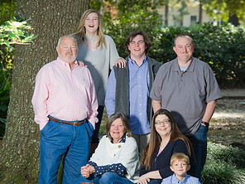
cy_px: 105
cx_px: 123
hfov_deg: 10.0
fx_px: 1394
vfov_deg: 7.5
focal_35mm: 197
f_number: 5
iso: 160
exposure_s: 1/125
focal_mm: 135
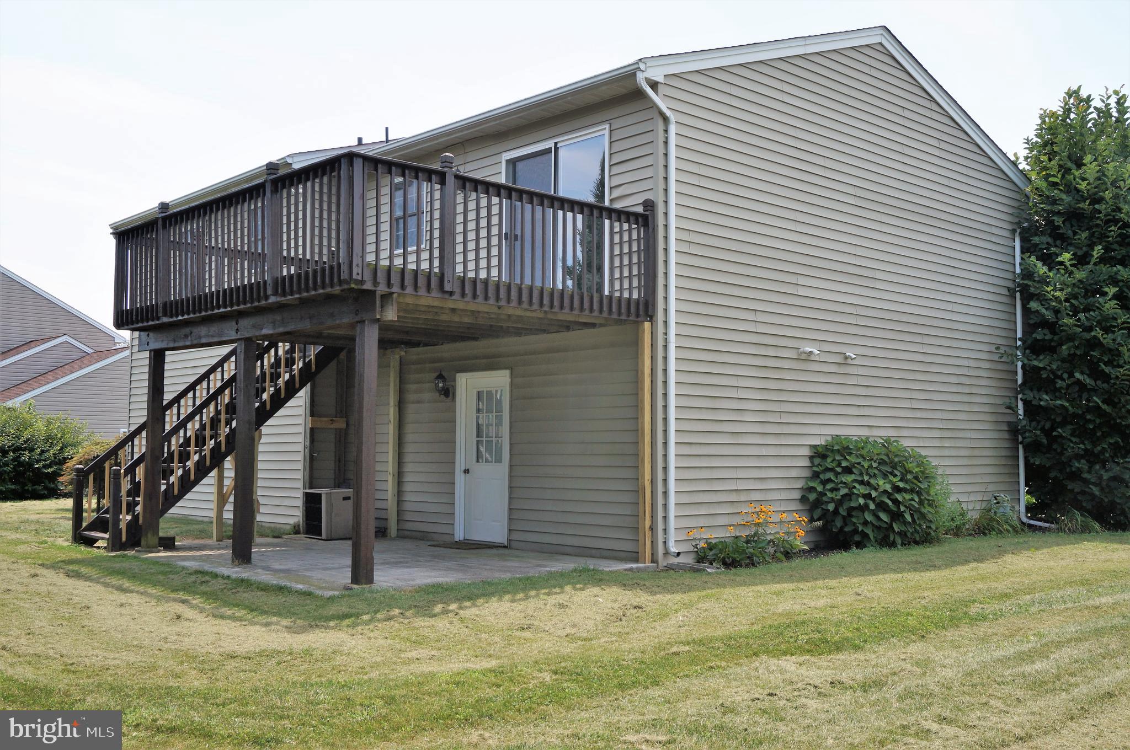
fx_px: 1129
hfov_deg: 53.2
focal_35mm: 36
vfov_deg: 36.8
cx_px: 565
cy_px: 375
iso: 200
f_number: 11
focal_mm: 24
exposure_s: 1/125
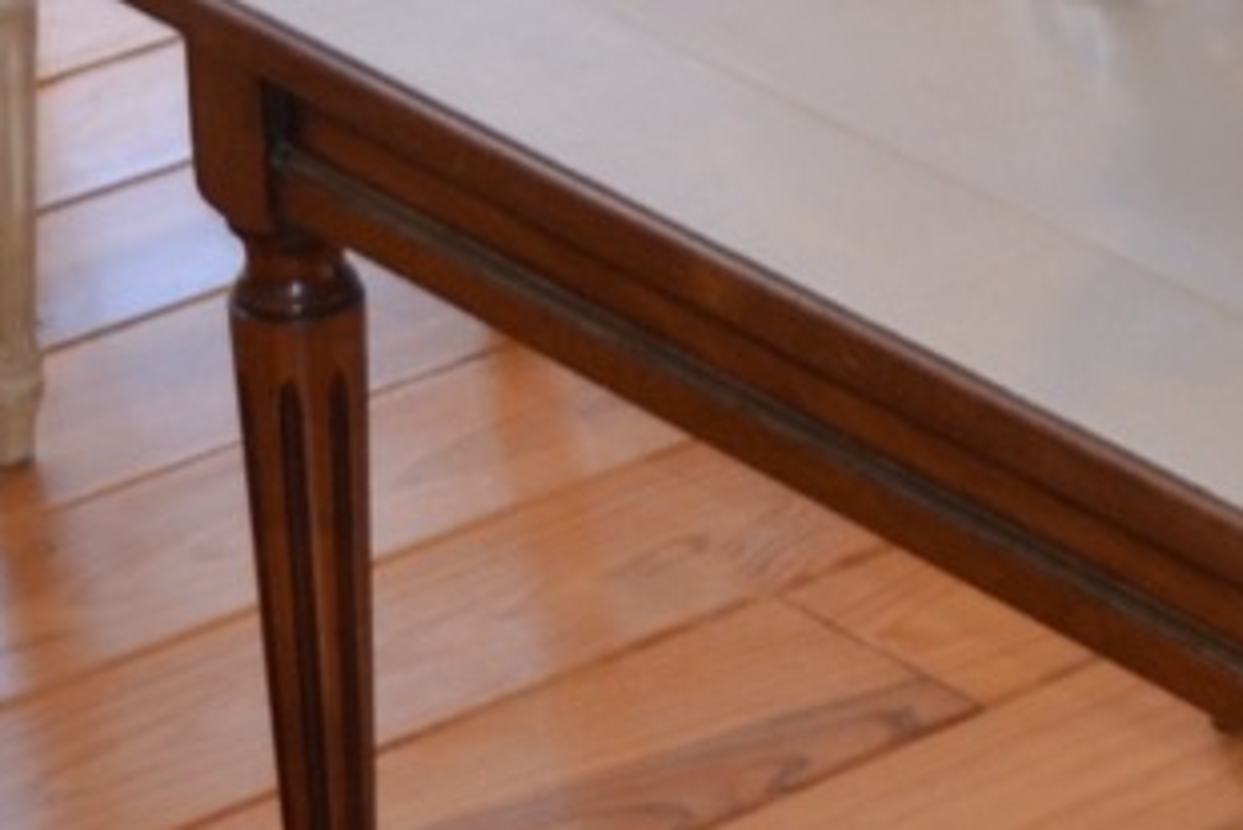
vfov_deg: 6.6
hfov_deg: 9.9
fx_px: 6943
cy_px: -1006
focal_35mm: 201
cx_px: 1897
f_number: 4.2
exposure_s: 1/60
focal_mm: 26
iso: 560
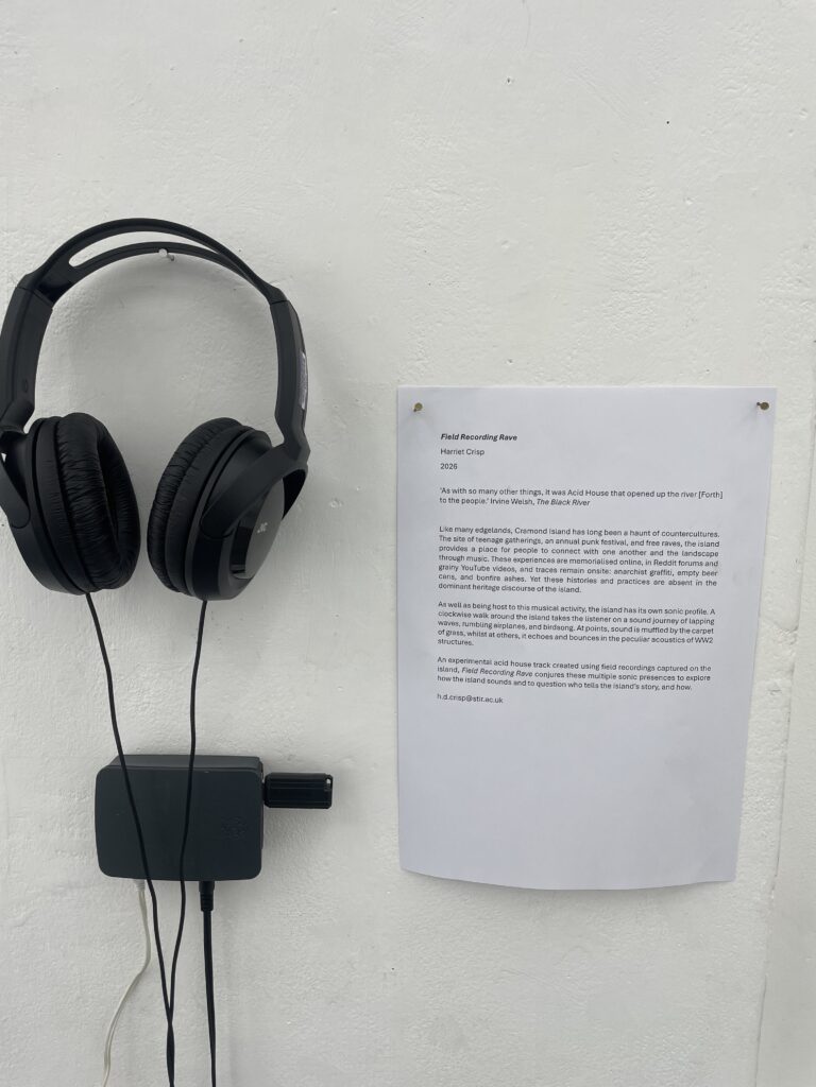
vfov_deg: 67.3
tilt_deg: -10.2
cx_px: 408
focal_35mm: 26
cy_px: 544
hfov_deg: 53.1
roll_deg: -0.6
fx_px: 817
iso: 32
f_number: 1.6
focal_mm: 4.2
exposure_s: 1/134
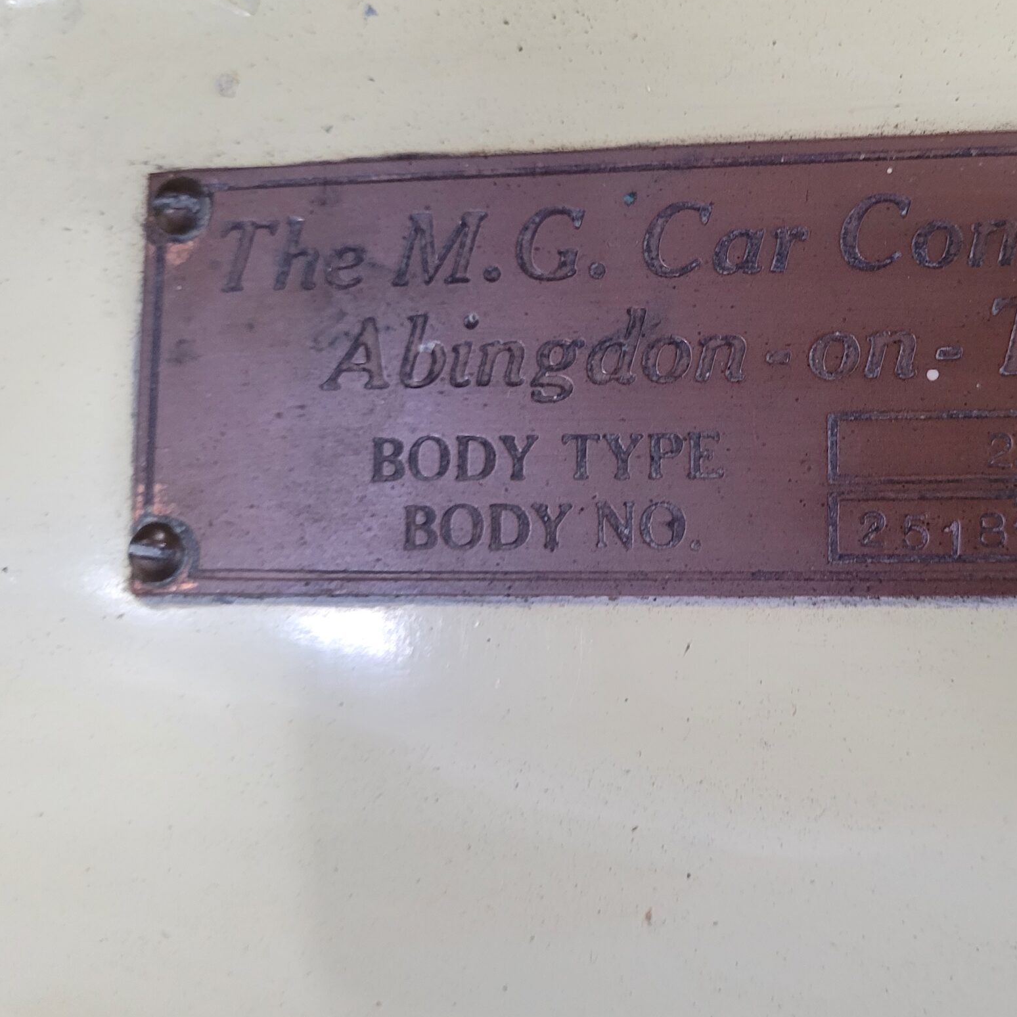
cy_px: 390
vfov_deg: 43.6
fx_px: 1263
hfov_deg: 42.4
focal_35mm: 38
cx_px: 777
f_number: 1.8
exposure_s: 1/40
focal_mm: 5.4
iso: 400
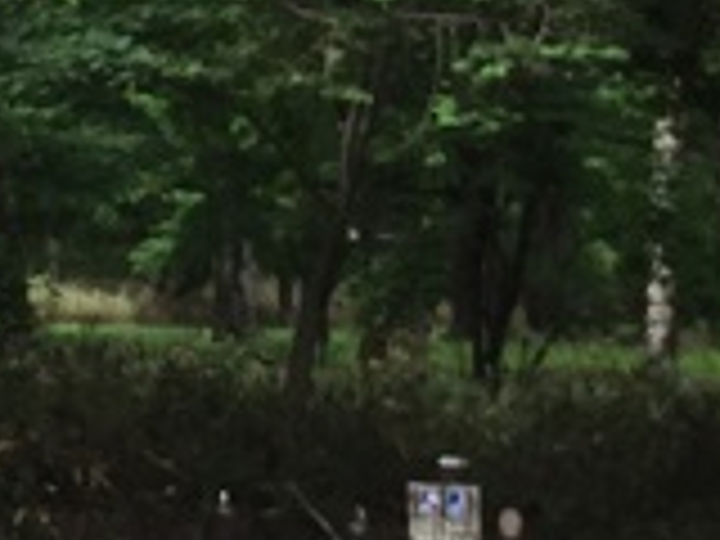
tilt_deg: +8.7
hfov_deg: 13.3
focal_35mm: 148
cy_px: -119
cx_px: 155
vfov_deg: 9.9
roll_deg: -0.2
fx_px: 3078
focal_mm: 4.15
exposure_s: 1/143
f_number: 2.2
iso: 32
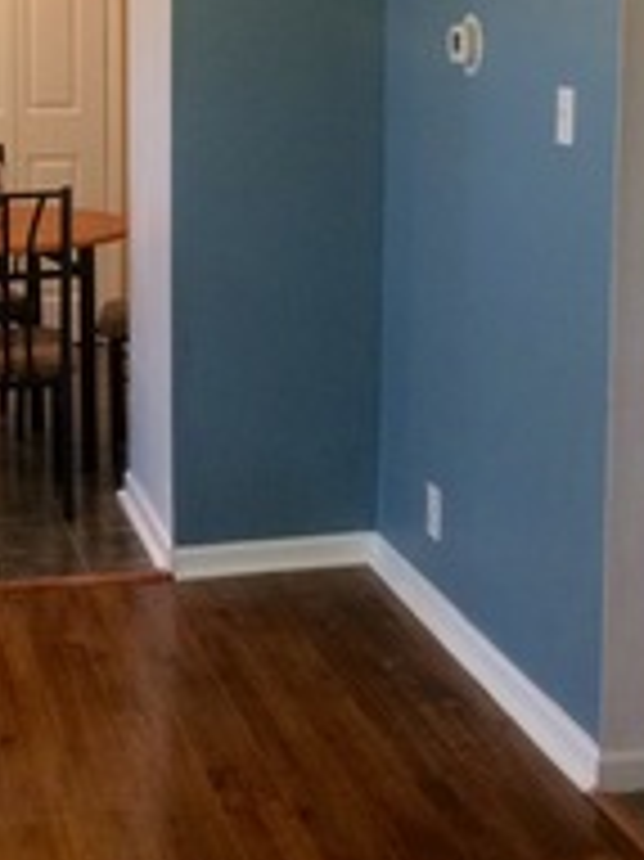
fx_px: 1813
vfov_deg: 26.3
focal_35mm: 73
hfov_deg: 20.0
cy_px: 212
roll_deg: -0.6
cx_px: 153
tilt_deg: -8.3
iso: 125
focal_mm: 4.15
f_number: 2.2
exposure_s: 1/30
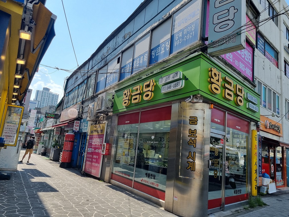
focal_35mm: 26
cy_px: 108
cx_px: 144
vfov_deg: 53.1
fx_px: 217
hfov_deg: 67.3
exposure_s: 1/2744
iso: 50
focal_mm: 5.4
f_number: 1.8
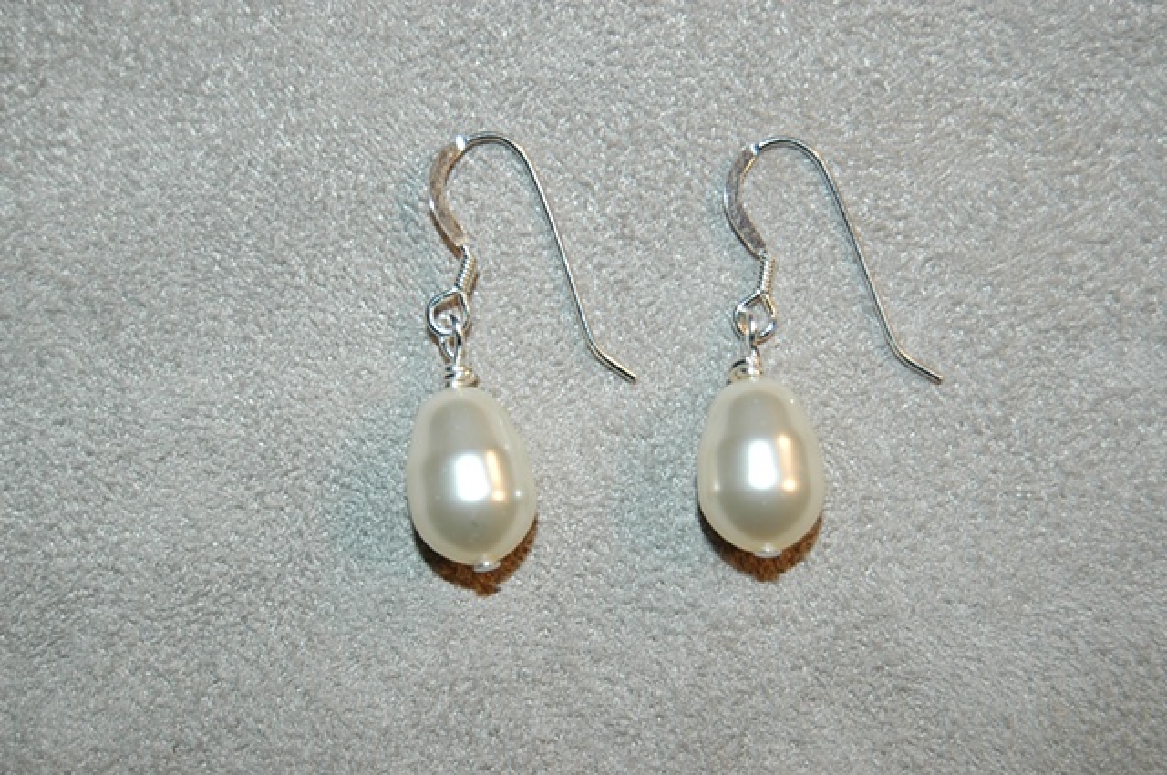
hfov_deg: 24.6
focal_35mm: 82
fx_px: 2671
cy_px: 388
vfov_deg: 16.5
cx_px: 584
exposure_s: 1/60
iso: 200
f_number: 5.6
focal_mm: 55
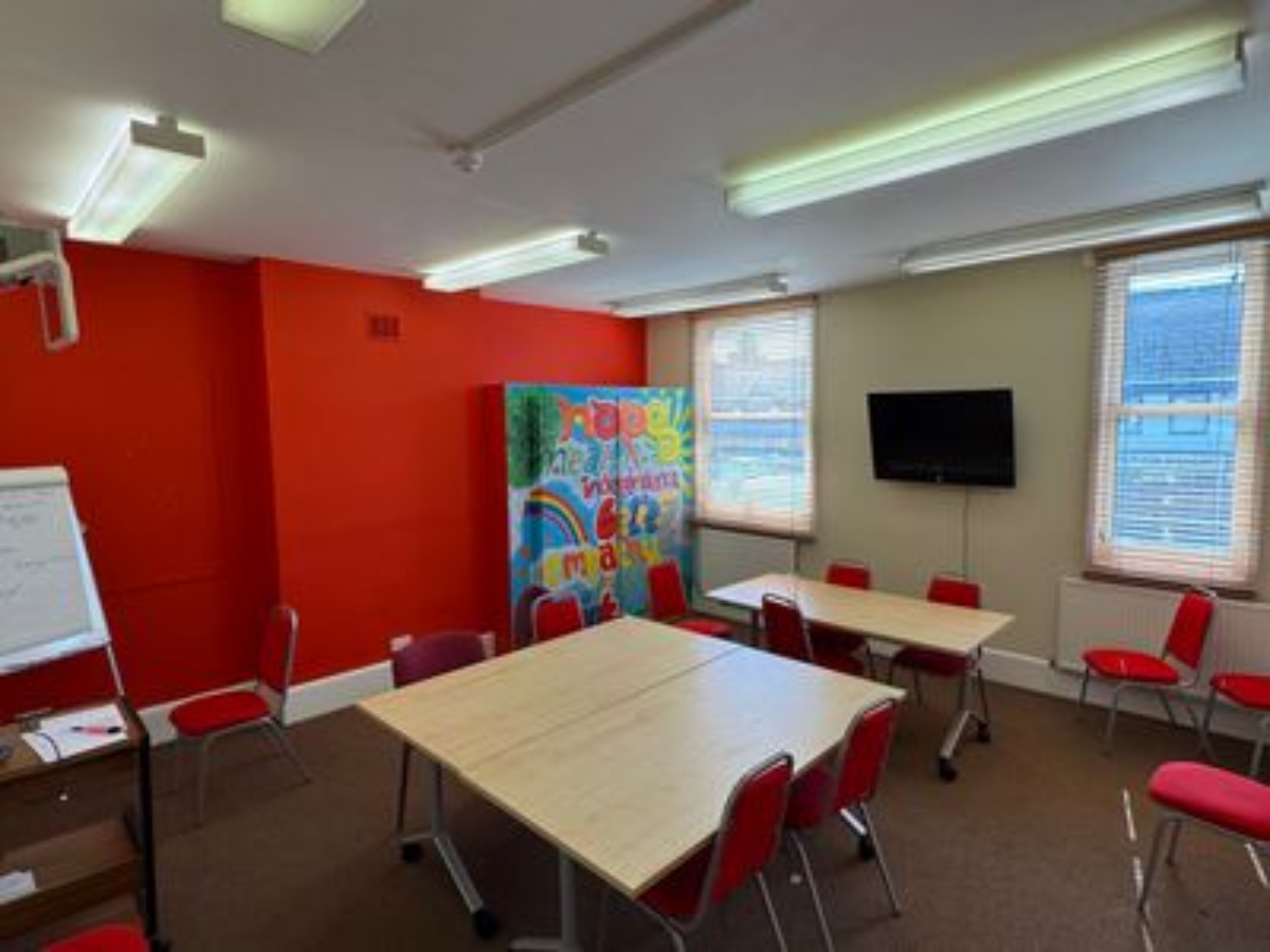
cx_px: 635
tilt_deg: -4.9
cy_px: 476
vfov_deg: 85.7
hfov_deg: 102.1
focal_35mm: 14
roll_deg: +0.9
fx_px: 514
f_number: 2.2
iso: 50
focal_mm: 2.22
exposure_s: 1/100
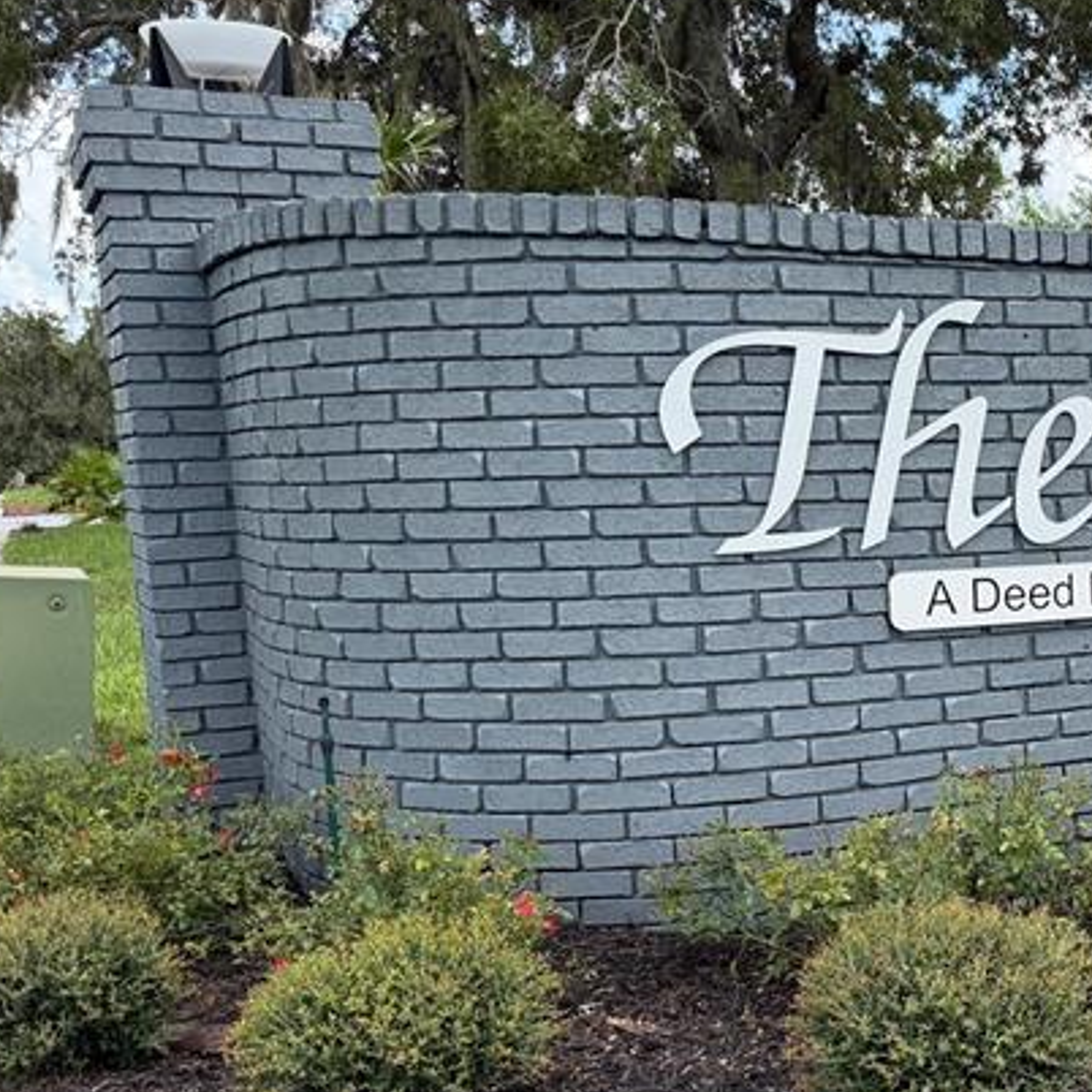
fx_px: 1927
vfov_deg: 31.4
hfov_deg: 27.8
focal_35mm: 54
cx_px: 1307
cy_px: 742
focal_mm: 6.76
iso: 100
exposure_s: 1/2053
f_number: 1.78
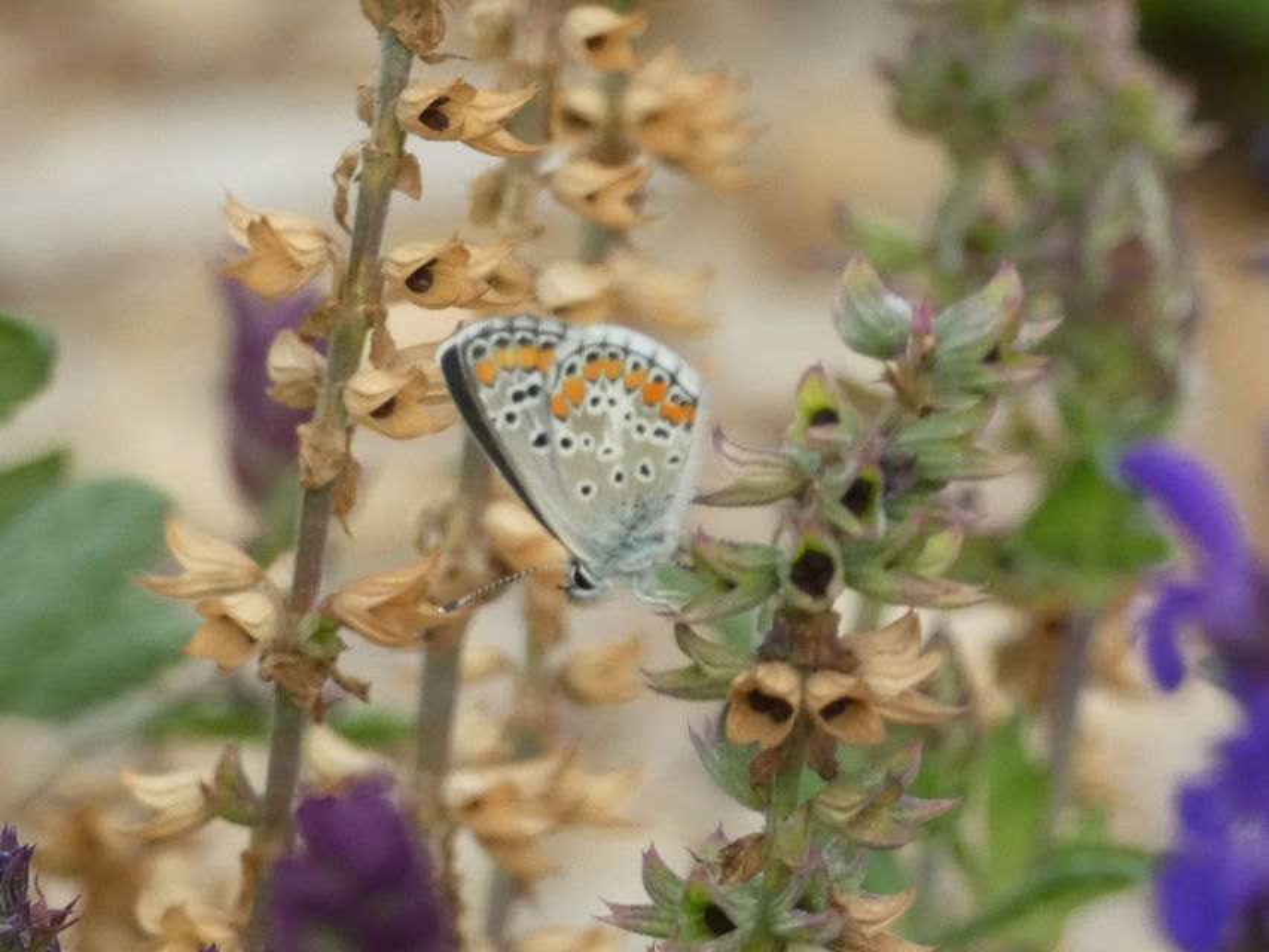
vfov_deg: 5.6
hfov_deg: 7.4
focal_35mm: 266
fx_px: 9753
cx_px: 634
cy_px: 476
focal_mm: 47.6
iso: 320
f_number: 5.5
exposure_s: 1/80
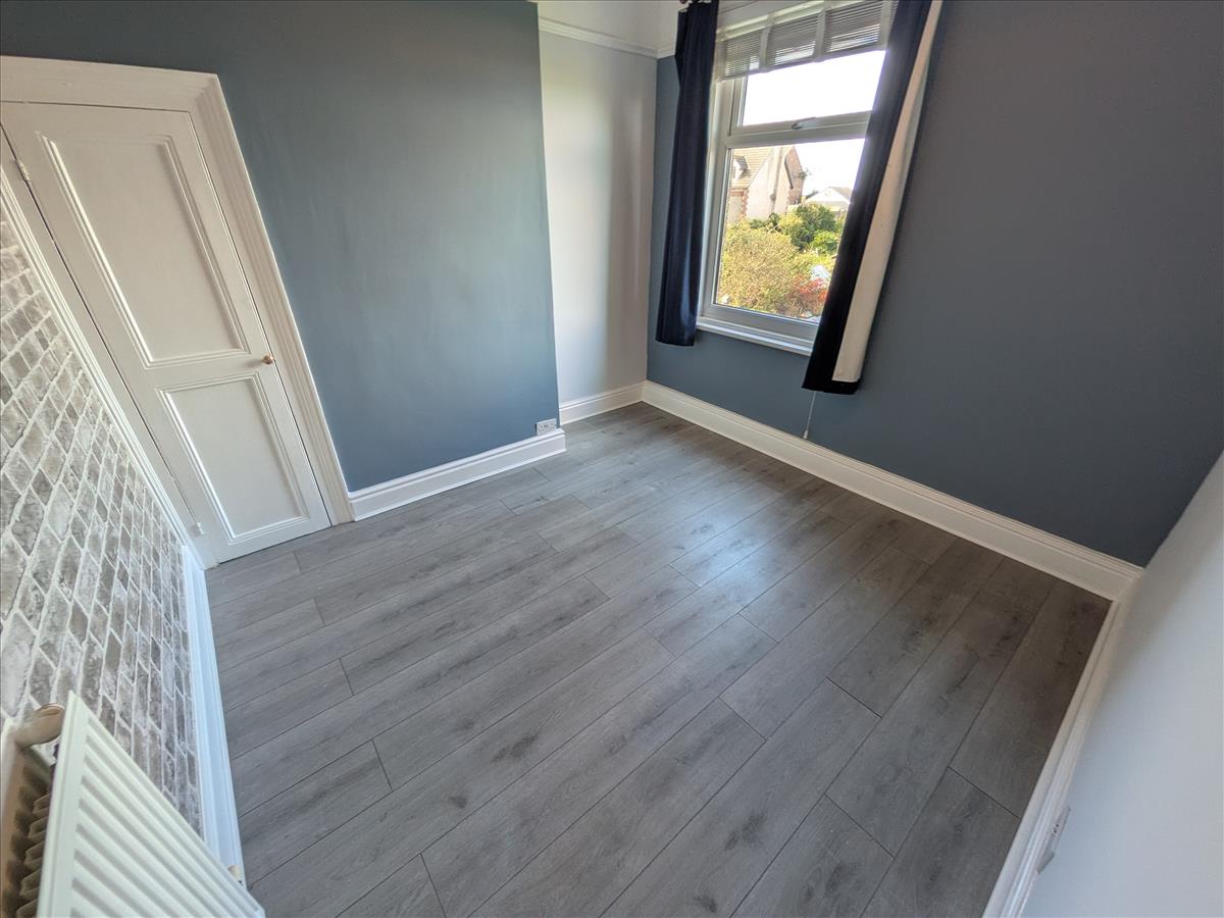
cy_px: 459
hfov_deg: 102.1
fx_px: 495
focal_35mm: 14
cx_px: 612
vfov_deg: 85.7
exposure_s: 1/77.8
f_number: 2.2
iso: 40
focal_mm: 1.85
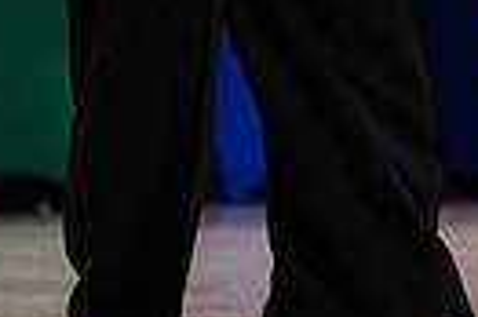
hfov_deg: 3.2
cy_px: -383
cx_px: 359
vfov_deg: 2.1
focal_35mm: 646
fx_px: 8567
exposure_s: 1/200
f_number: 4.5
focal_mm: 146
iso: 1600
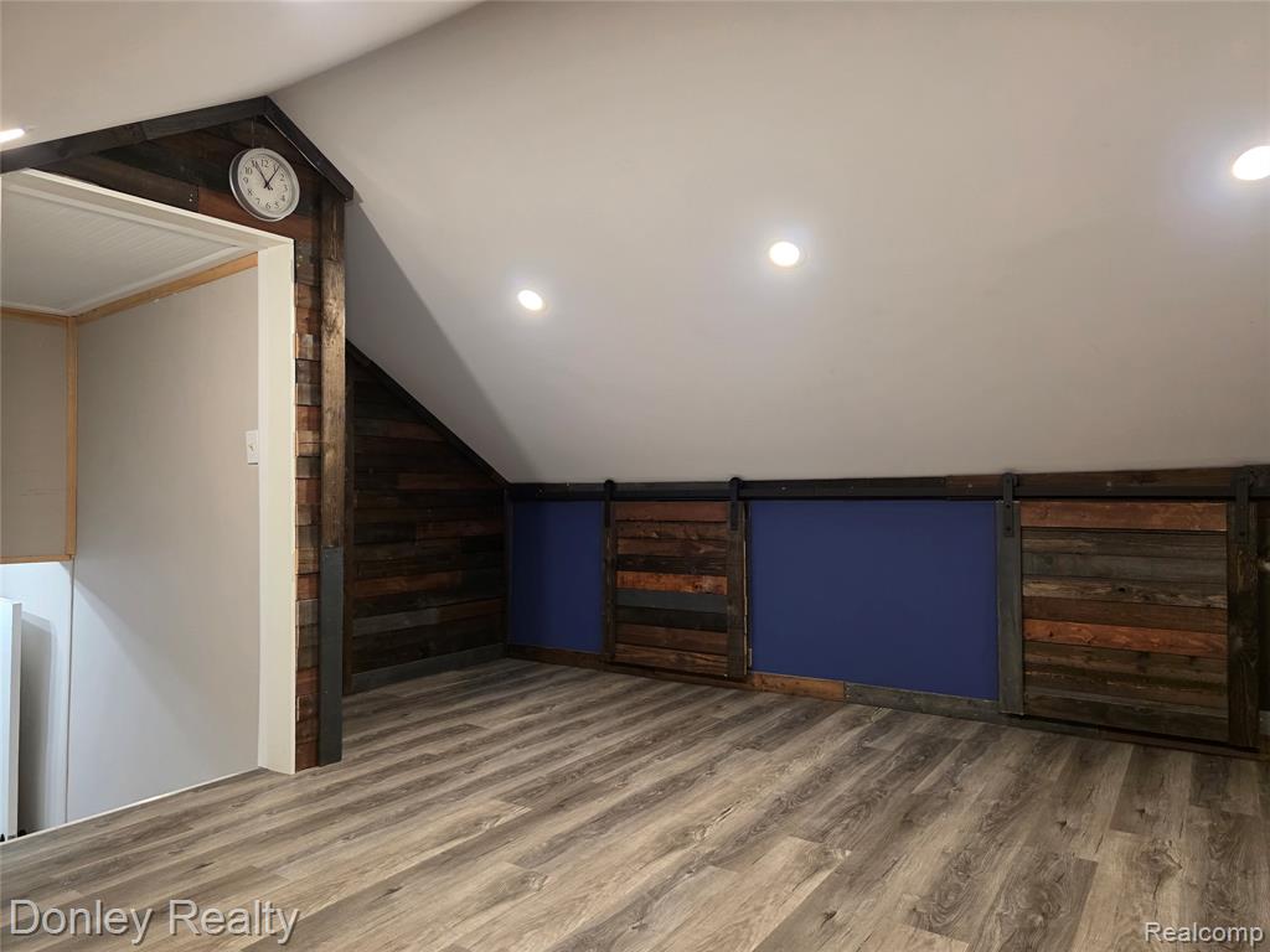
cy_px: 476
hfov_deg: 73.9
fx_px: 844
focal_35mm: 23
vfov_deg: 58.9
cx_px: 635
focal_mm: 6.3
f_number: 1.7
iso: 800
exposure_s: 1/120
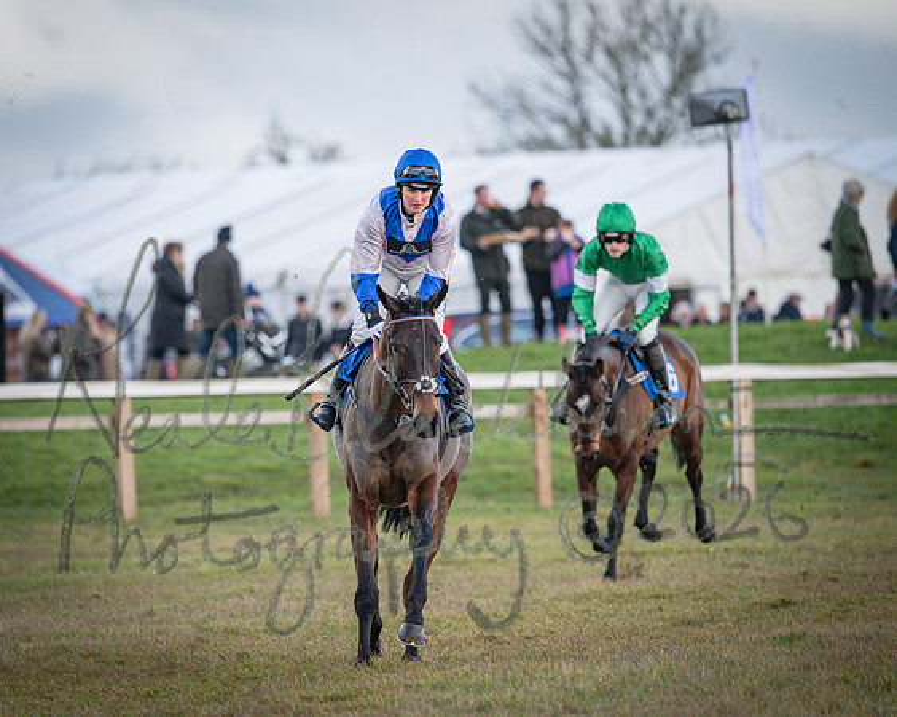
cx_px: 359
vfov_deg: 3.4
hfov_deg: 4.3
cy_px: 358
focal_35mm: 450
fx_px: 11955
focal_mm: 400
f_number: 5
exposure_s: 1/1250
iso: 800
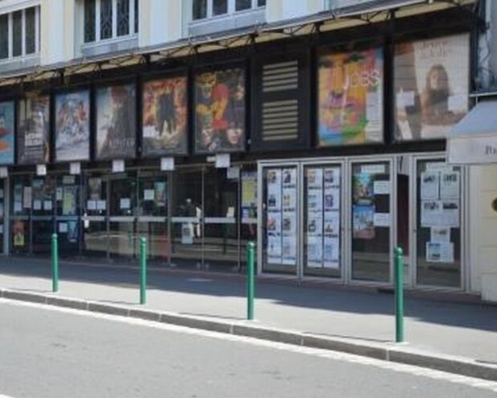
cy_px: 194
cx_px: 193
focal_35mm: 56
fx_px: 824
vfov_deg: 27.1
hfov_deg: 33.4
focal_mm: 32
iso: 100
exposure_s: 1/200
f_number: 4.2
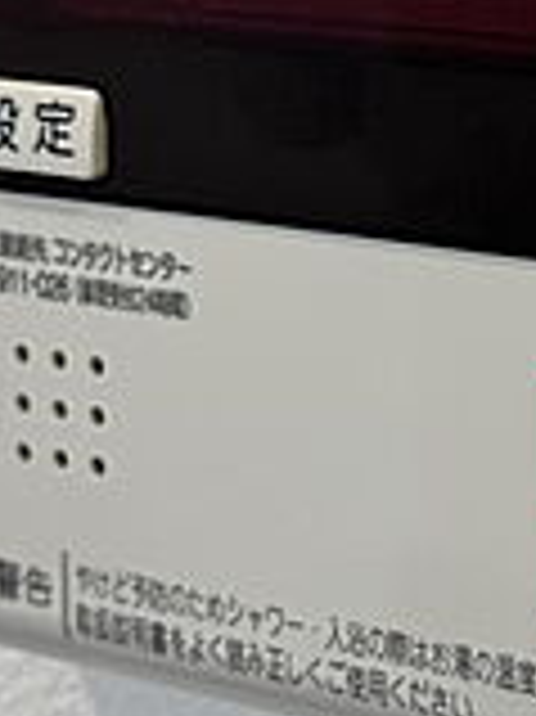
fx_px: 2998
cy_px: 176
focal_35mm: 145
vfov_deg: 13.6
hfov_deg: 10.1
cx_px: 545
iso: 80
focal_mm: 6.76
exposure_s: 1/100
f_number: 1.78
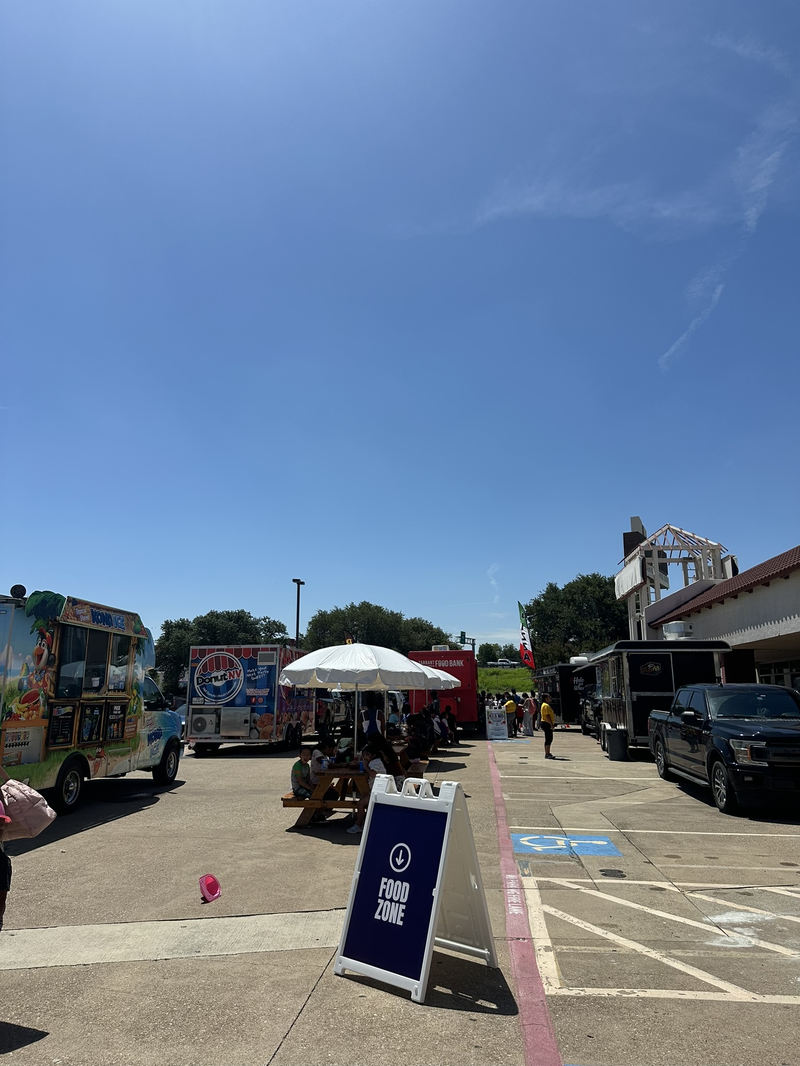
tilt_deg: +11.9
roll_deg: -2.3
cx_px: 400
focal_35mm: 24
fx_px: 740
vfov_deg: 71.6
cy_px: 533
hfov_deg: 56.8
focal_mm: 6.86
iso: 80
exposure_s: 1/8929
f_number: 1.78
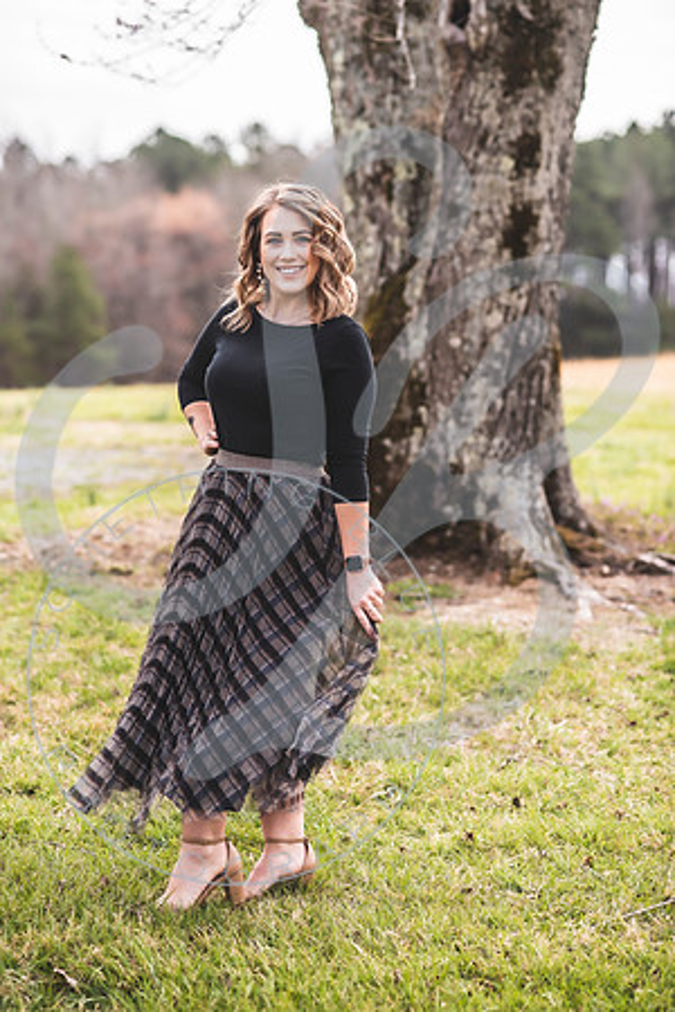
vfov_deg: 23.9
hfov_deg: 16.1
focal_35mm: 85
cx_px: 338
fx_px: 2390
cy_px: 506
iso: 100
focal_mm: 85
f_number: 2.8
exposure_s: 1/640
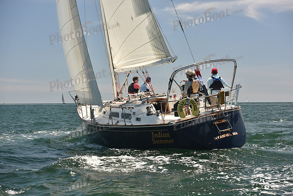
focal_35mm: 70
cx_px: 146
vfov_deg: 19.5
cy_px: 98
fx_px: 570
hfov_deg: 28.8
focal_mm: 70
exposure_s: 1/800
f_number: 5
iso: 250
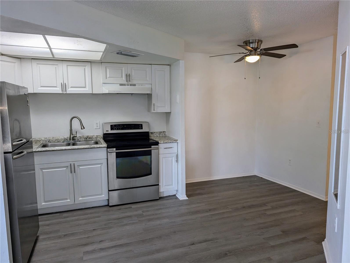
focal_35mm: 24
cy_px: 132
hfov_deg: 71.5
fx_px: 243
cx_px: 175
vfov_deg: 56.9
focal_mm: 6.9
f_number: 1.68
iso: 144
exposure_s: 1/120
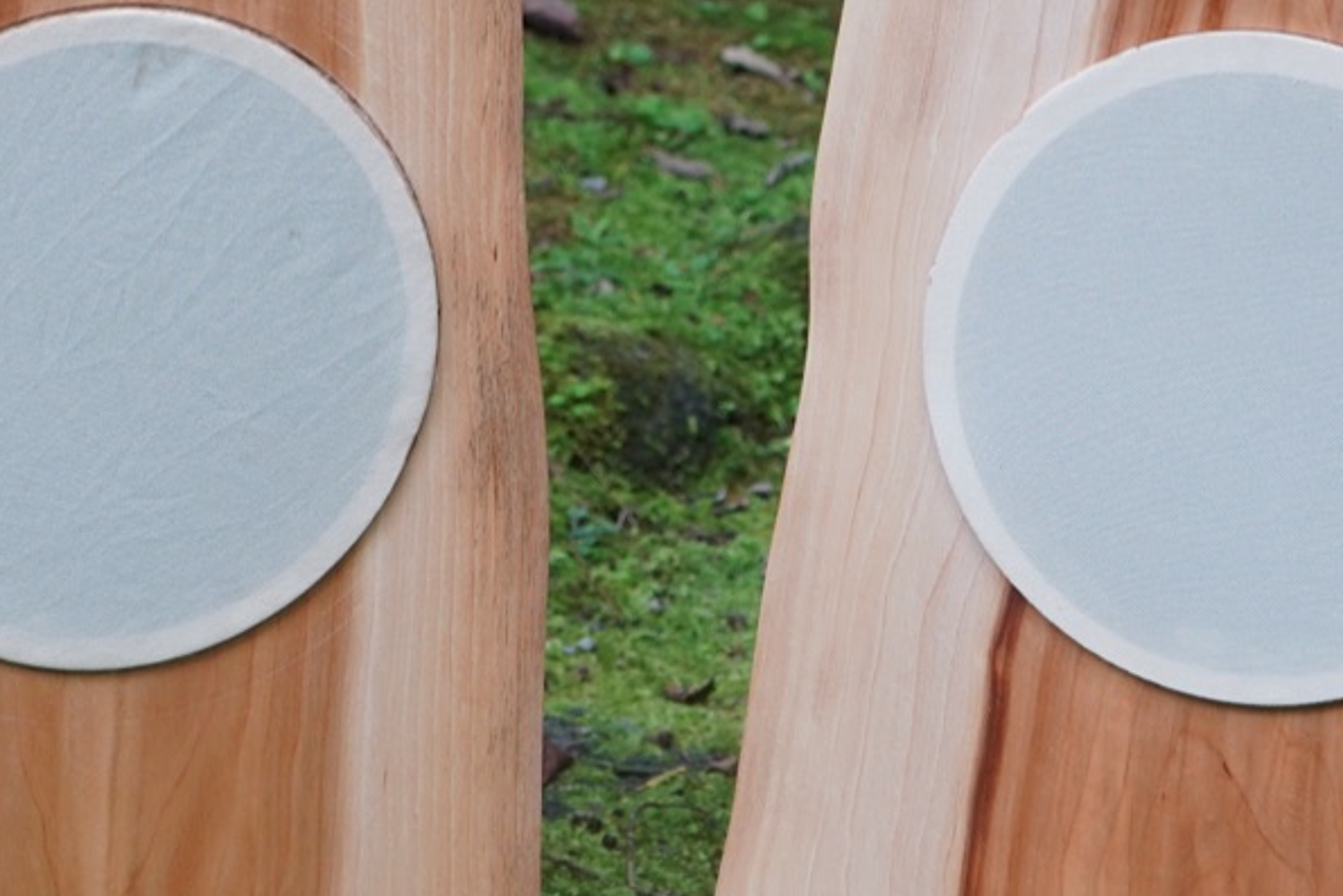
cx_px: 641
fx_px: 4888
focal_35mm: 131
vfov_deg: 10.4
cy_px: 78
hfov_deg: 15.6
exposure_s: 1/160
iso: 500
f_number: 4
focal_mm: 39
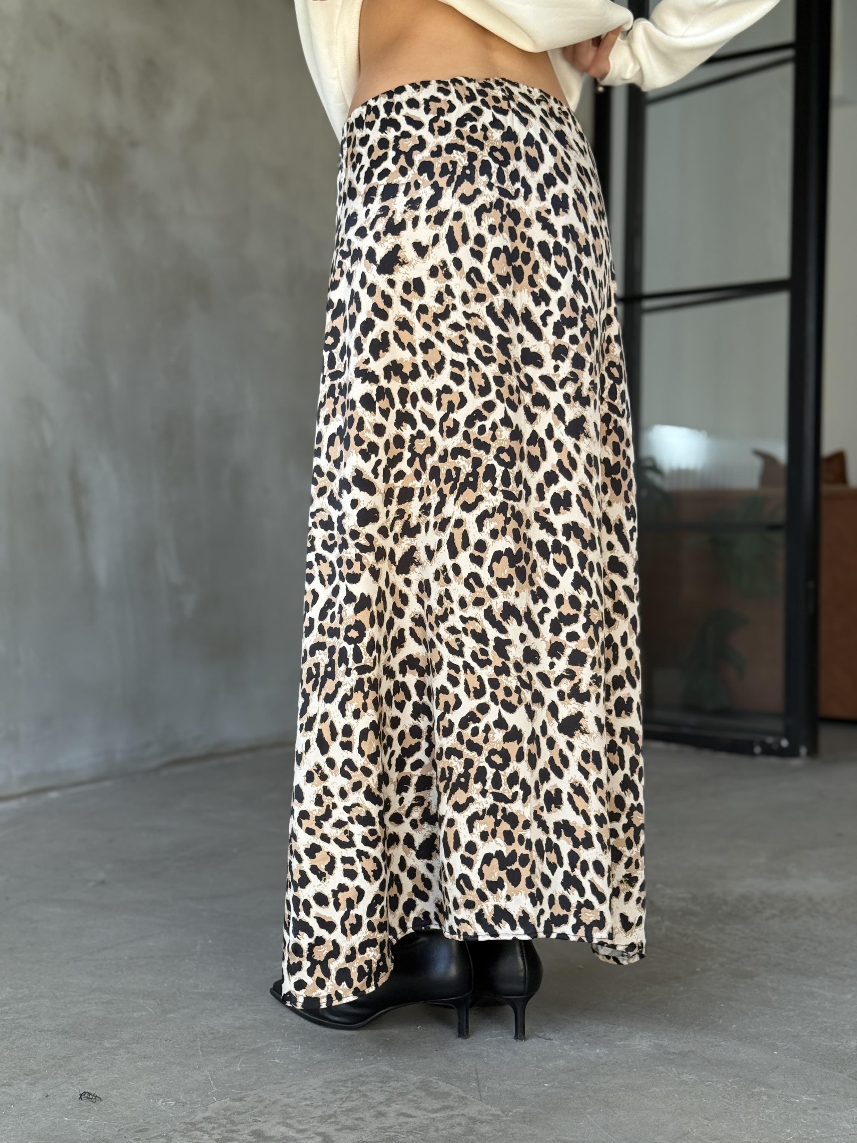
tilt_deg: -1.7
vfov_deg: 39.7
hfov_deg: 30.3
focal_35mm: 48
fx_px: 1584
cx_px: 428
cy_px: 572
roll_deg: -0.4
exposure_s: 1/95
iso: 100
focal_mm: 6.76
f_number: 1.78
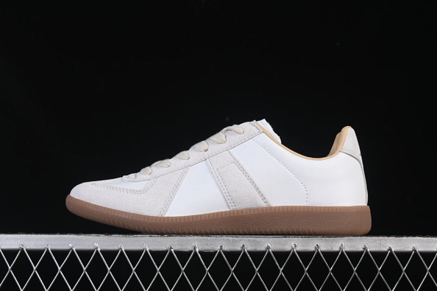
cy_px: 146
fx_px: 910
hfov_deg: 27.0
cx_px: 218
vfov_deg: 18.2
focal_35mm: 75
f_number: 8
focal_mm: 50
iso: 160
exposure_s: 1/80
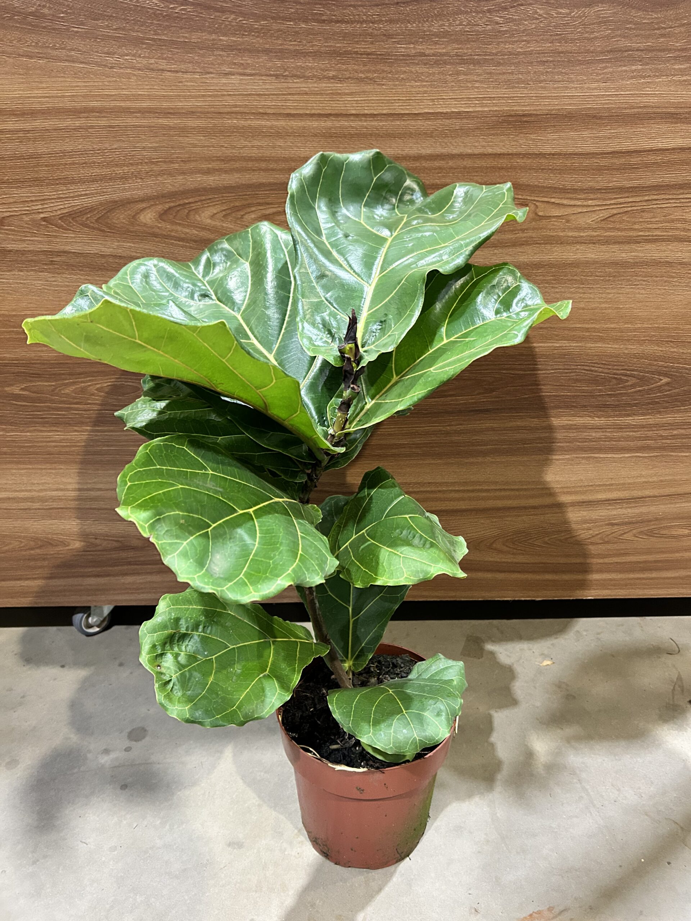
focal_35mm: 26
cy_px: 460
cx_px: 346
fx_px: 692
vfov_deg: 67.3
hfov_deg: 53.1
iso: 400
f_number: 1.5
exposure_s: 1/60
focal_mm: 5.7
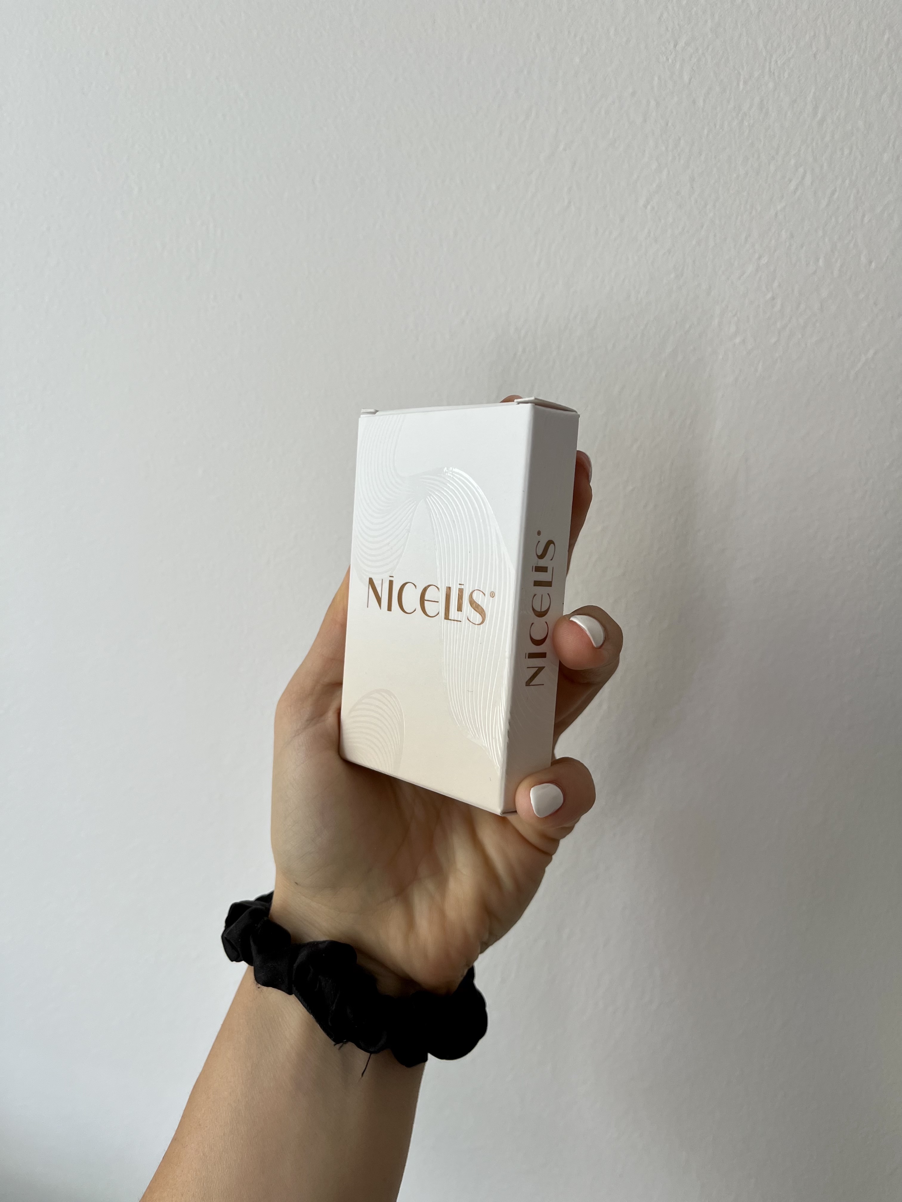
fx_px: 903
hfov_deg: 53.1
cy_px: 601
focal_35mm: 26
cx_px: 451
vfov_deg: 67.3
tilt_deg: -14.1
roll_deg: -3.2
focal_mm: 5.1
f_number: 1.6
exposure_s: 1/121
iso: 80
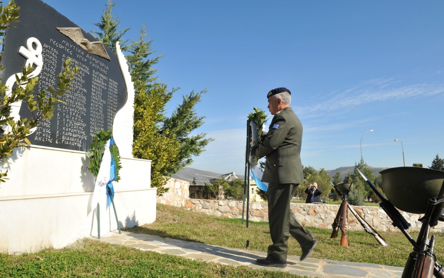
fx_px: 303
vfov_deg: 49.3
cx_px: 223
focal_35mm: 25
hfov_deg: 72.5
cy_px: 146
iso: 200
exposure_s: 1/250
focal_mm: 24
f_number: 11
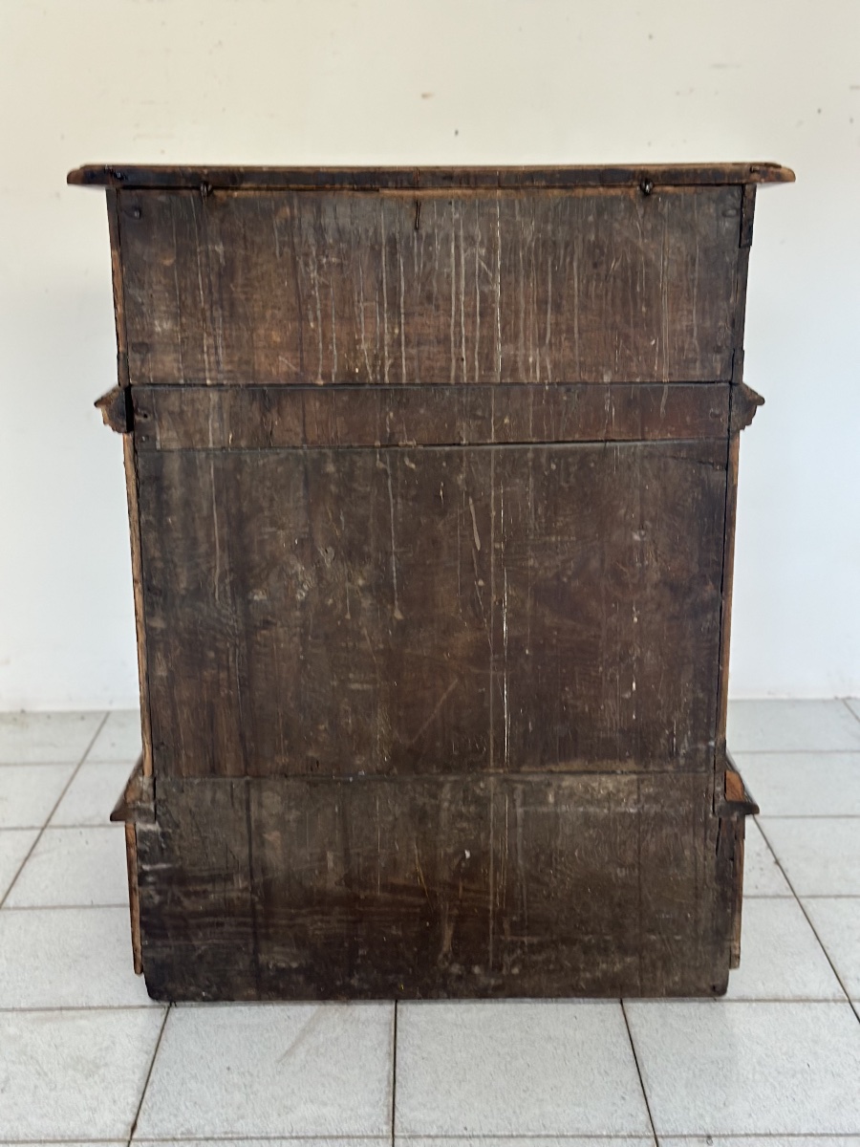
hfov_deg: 30.3
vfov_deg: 39.7
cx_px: 430
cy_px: 574
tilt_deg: -12.6
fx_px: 1590
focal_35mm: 48
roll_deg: +0.4
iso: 250
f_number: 1.78
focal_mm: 6.86
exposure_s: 1/60
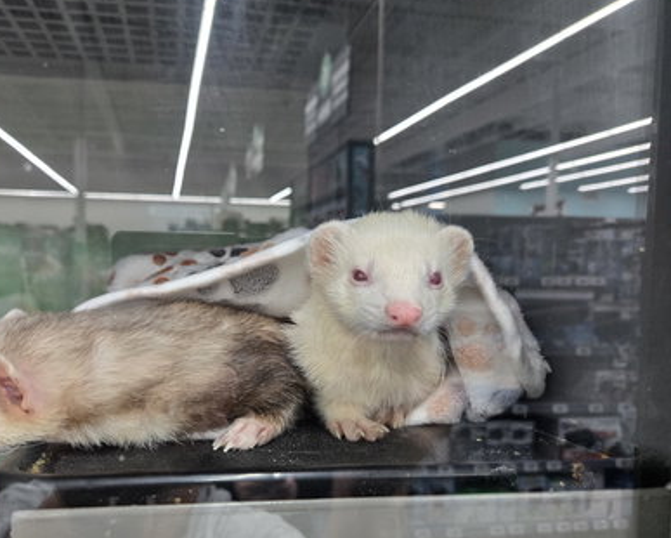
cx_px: 244
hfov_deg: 59.5
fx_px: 576
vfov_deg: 49.8
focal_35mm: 29
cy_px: 313
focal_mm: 5.4
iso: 320
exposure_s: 1/120
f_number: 1.8
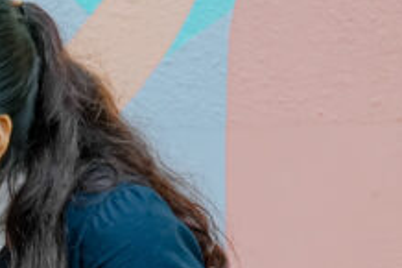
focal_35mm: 235
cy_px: 433
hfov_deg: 8.2
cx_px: -489
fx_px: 2622
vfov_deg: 5.8
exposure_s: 1/160
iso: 1000
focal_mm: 50
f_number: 2.2
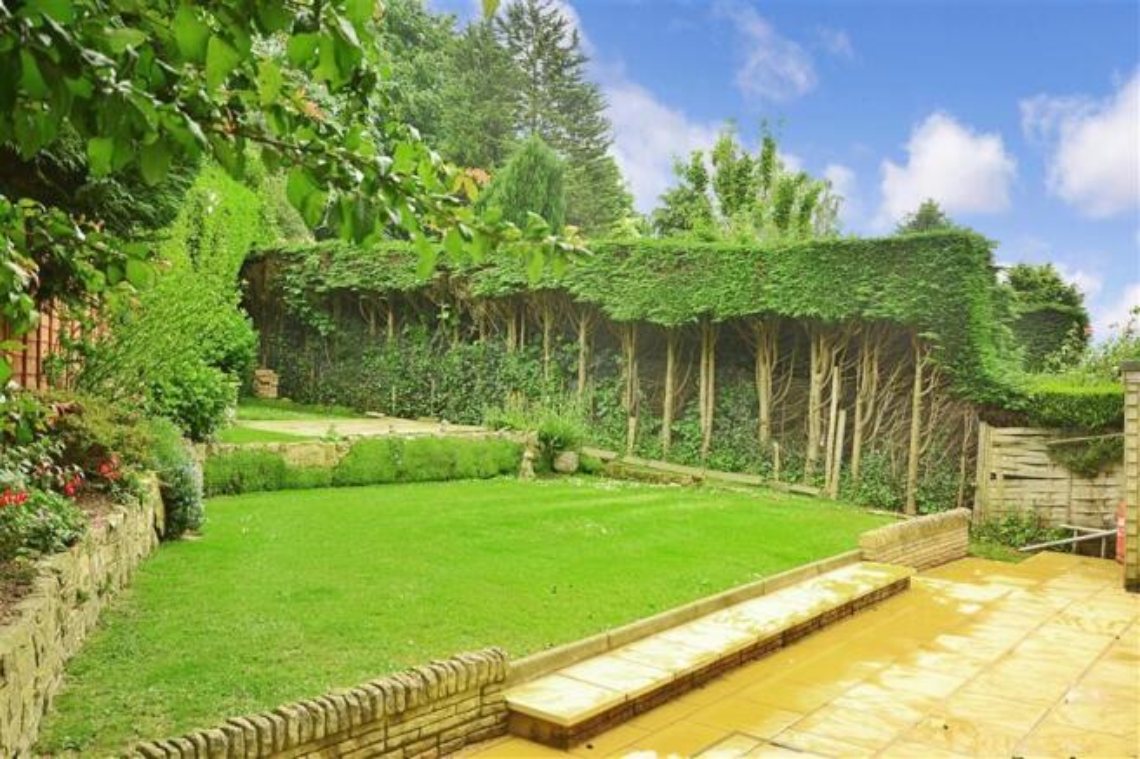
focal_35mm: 30
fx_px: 950
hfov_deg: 61.9
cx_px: 570
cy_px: 380
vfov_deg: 43.6
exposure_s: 1/60
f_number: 7.1
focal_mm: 20
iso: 200
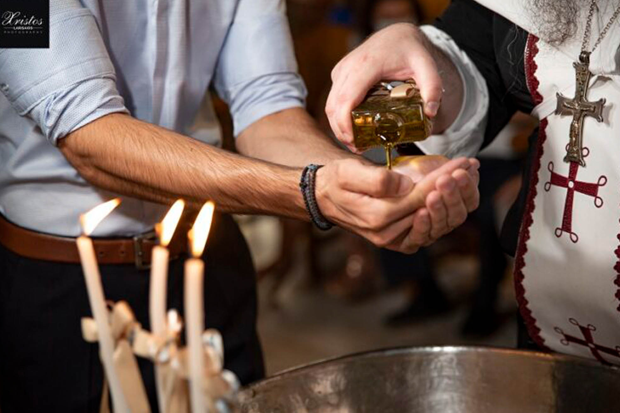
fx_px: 1222
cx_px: 310
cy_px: 204
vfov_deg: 19.2
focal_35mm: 71
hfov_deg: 28.5
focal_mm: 70
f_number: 2.8
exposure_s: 1/320
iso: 1250
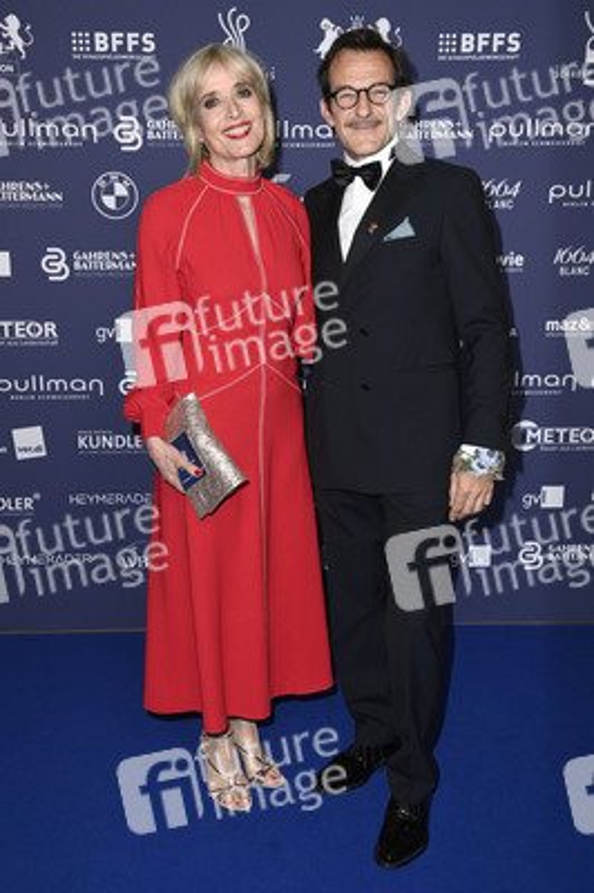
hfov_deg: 35.0
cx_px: 297
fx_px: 942
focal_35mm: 38
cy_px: 446
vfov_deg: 50.7
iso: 320
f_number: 5.6
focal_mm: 38
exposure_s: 1/250
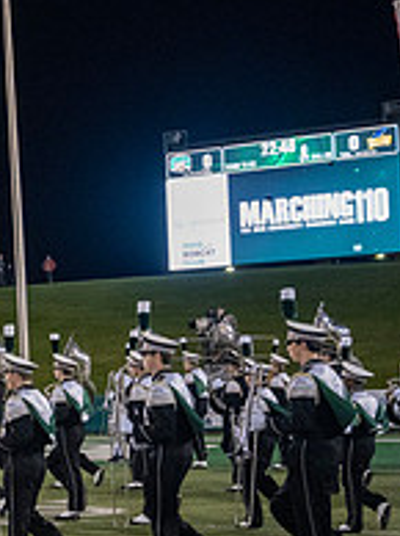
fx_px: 1467
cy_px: 352
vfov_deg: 20.6
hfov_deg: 13.5
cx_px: -370
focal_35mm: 95
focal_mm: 33
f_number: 4
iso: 2500
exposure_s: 1/500
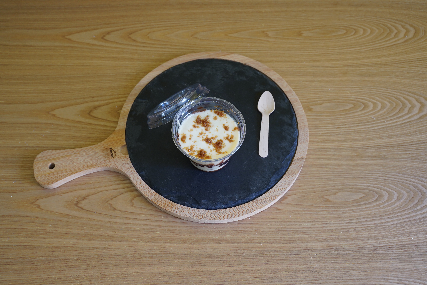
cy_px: 142
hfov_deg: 50.7
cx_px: 214
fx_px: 451
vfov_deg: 35.1
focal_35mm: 38
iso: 800
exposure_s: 1/15
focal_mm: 38
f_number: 7.1
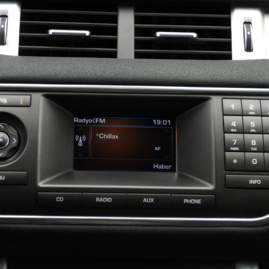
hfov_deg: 18.3
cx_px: 125
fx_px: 835
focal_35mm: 95
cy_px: 134
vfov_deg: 18.3
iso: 100
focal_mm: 14.4
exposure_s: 1/125
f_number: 3.5
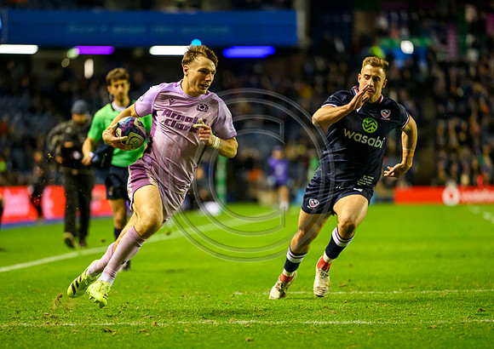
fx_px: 3568
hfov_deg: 7.9
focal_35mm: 255
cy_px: 194
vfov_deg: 5.6
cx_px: 211
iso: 6400
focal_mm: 200
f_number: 2.8
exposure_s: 1/1250
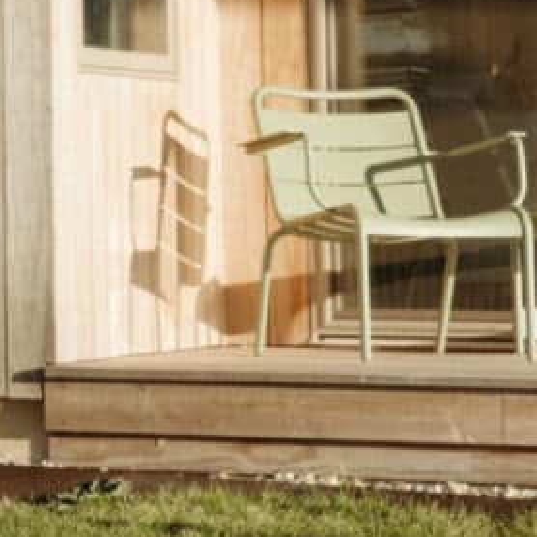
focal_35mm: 221
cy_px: -261
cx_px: -664
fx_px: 3879
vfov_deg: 7.8
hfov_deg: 7.5
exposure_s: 1/4000
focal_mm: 31.1
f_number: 2.8
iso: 400
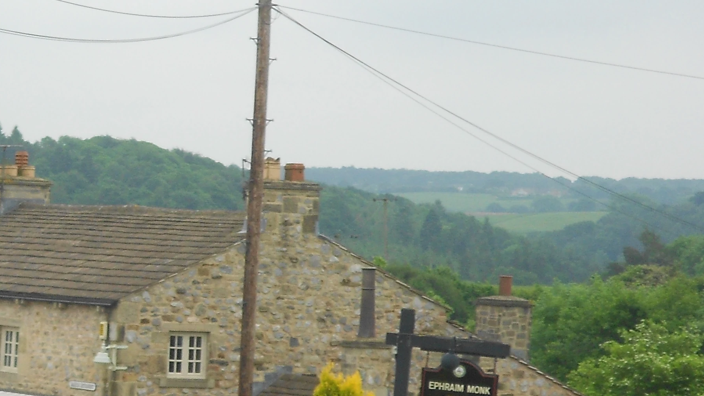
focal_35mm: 199
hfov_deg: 10.6
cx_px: -134
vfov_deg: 6.1
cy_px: 349
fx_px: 3715
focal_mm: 13.5
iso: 80
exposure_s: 1/160
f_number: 5.8
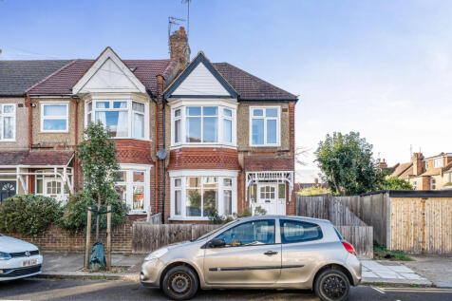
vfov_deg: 57.2
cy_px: 150
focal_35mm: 22
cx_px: 226
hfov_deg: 78.6
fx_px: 276
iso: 400
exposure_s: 1/400
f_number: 8
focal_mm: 15
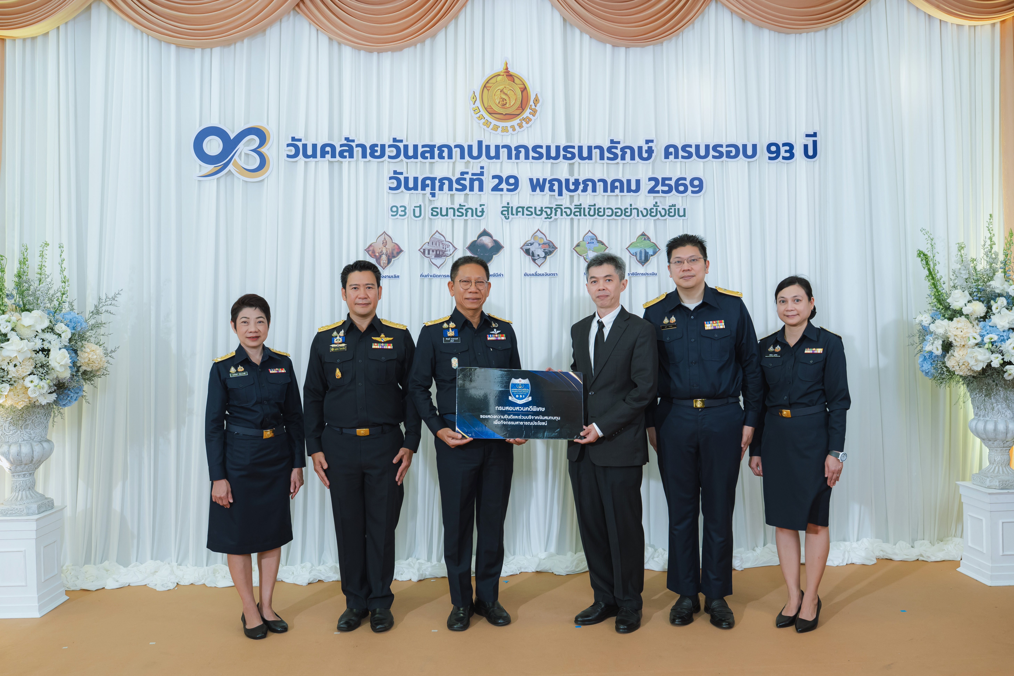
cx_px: 507
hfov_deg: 65.5
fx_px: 789
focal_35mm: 28
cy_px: 338
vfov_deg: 46.4
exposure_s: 1/125
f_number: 4.5
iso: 800
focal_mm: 28
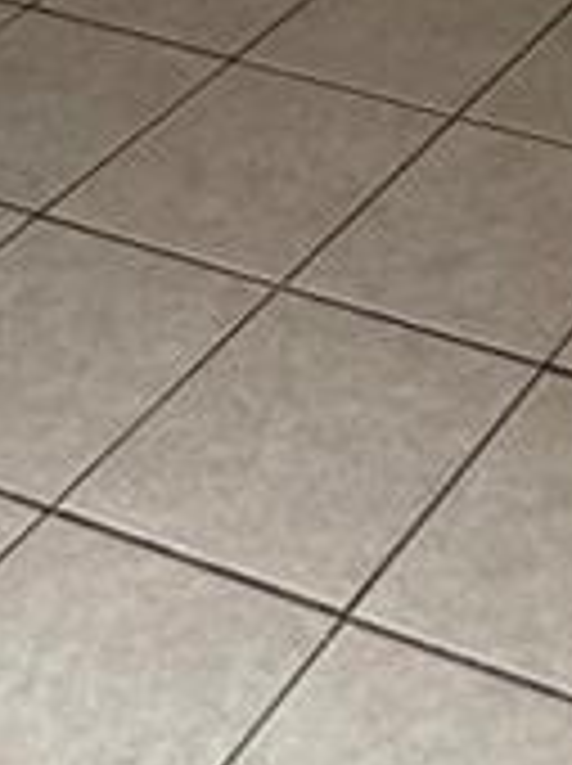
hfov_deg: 13.5
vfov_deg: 15.5
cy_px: -806
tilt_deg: -8.0
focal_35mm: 99
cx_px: 1009
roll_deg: -1.8
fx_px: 2187
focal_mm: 2.22
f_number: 2.2
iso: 320
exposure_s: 1/118
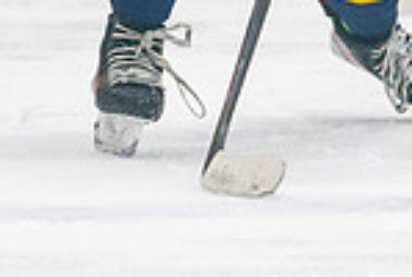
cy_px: -203
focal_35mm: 1089
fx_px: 12488
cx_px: 286
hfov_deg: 1.9
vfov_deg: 1.3
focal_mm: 200
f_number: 2.8
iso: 3200
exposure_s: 1/1250
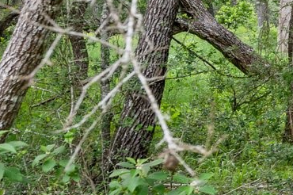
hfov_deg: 10.2
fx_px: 1350
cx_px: 782
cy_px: -30
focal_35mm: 166
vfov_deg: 8.2
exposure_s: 1/125
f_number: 5.6
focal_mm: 30
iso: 250
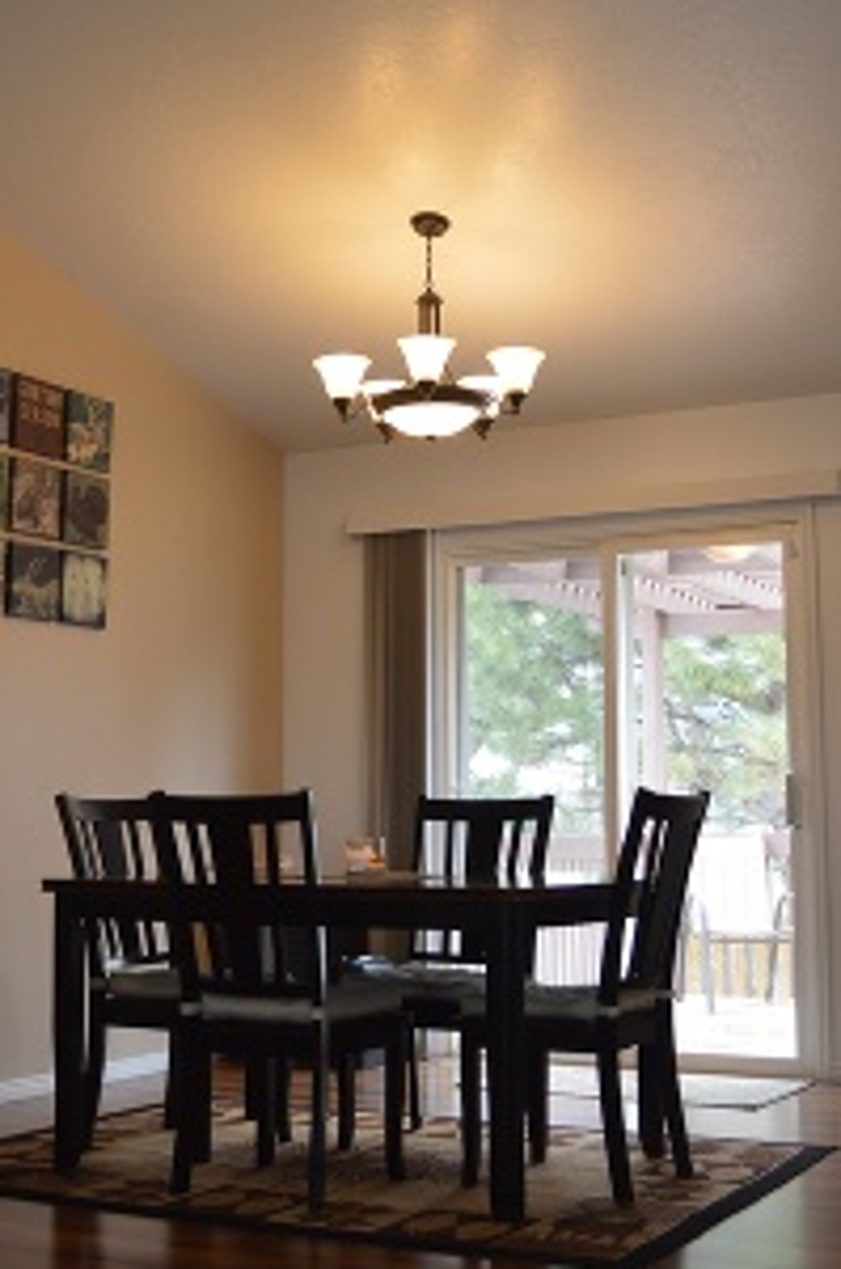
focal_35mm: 48
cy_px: 470
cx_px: 399
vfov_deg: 40.9
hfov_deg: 28.0
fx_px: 1688
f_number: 3.8
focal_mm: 20
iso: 400
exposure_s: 1/60
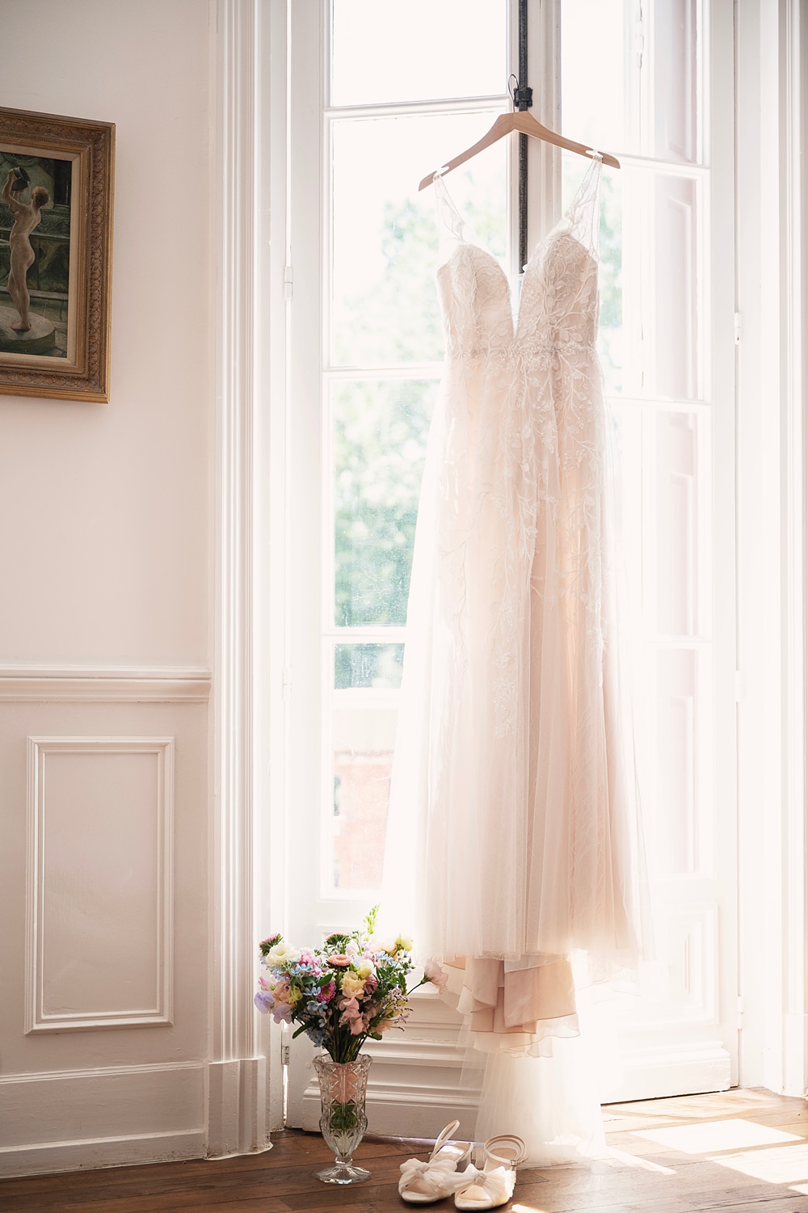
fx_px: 1852
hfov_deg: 24.6
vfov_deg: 36.3
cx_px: 404
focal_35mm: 55
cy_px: 606
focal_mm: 55
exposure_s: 1/500
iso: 400
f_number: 2.8
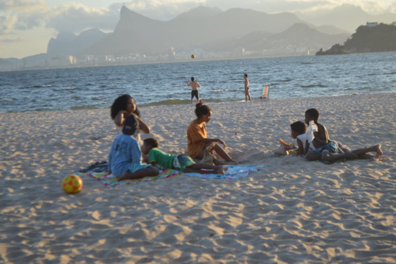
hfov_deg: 24.6
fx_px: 907
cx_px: 198
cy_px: 132
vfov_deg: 16.6
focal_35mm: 82
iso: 100
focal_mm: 55
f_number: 6.3
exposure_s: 1/160
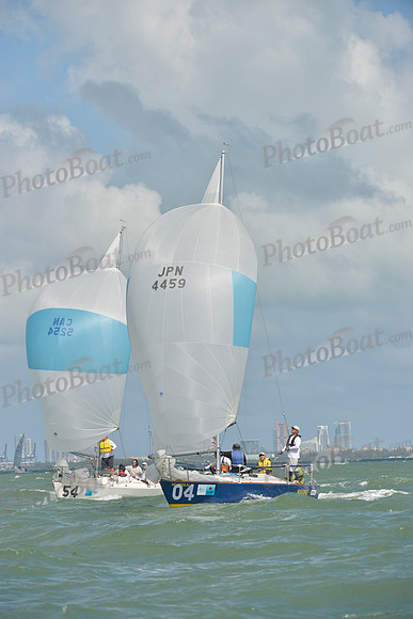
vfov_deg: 10.3
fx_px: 3439
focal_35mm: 200
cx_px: 206
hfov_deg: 6.9
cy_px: 310
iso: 280
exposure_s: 1/1600
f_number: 7.1
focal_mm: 200
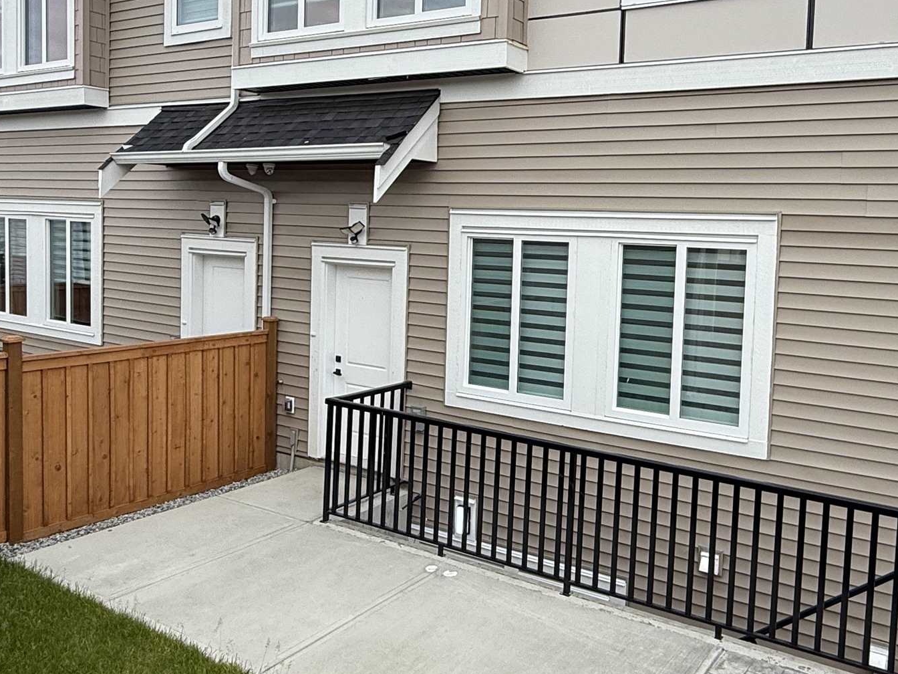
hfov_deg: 56.3
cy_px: 275
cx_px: 547
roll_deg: -1.6
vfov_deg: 44.0
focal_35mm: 32
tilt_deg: -2.6
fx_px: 830
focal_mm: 2.22
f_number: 2.2
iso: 50
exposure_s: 1/901
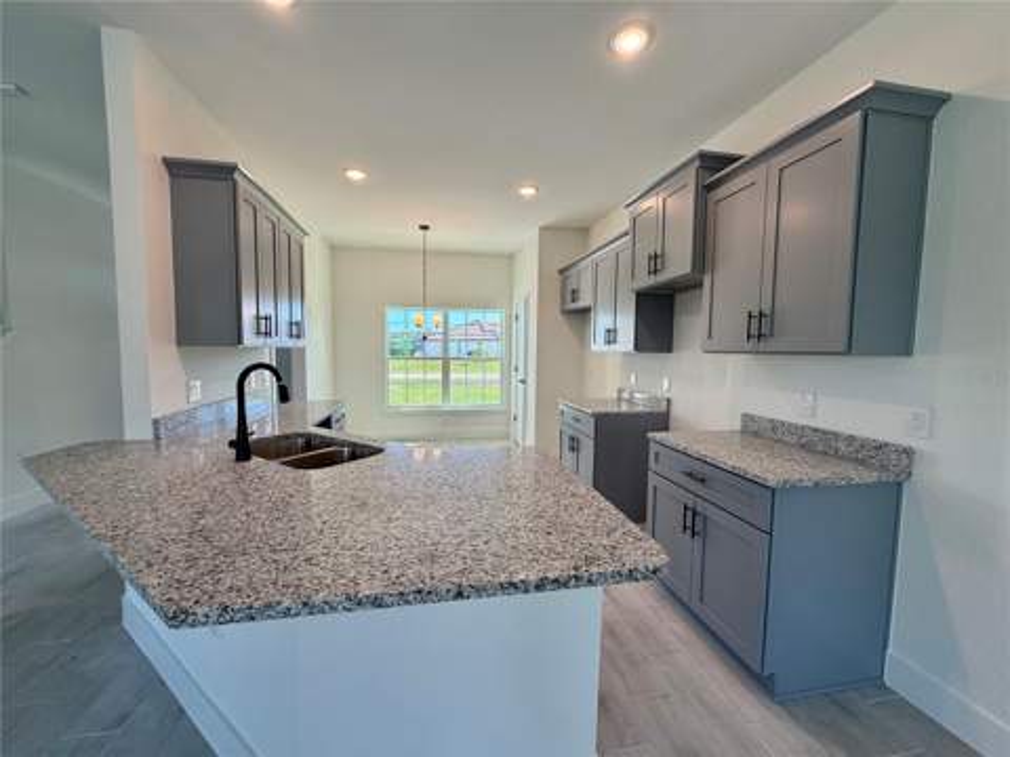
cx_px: 505
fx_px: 408
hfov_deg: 102.1
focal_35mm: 14
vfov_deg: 85.7
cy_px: 378
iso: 50
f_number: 2.2
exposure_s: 1/120
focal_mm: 2.22
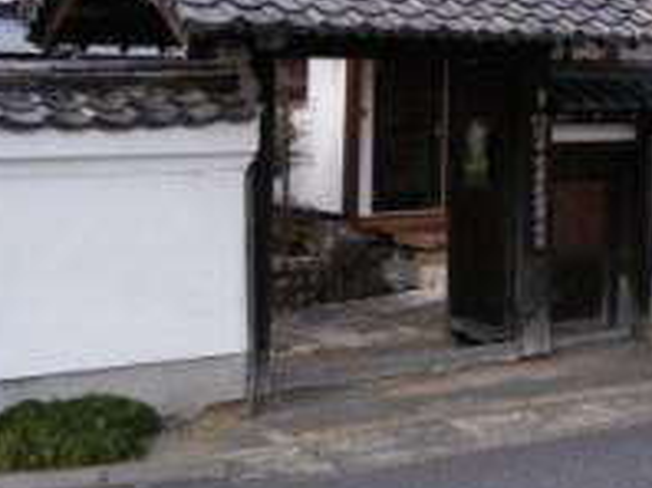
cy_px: -46
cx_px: 715
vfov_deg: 18.4
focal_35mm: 77
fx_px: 1449
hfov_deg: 23.8
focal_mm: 17
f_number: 5.6
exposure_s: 1/200
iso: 160
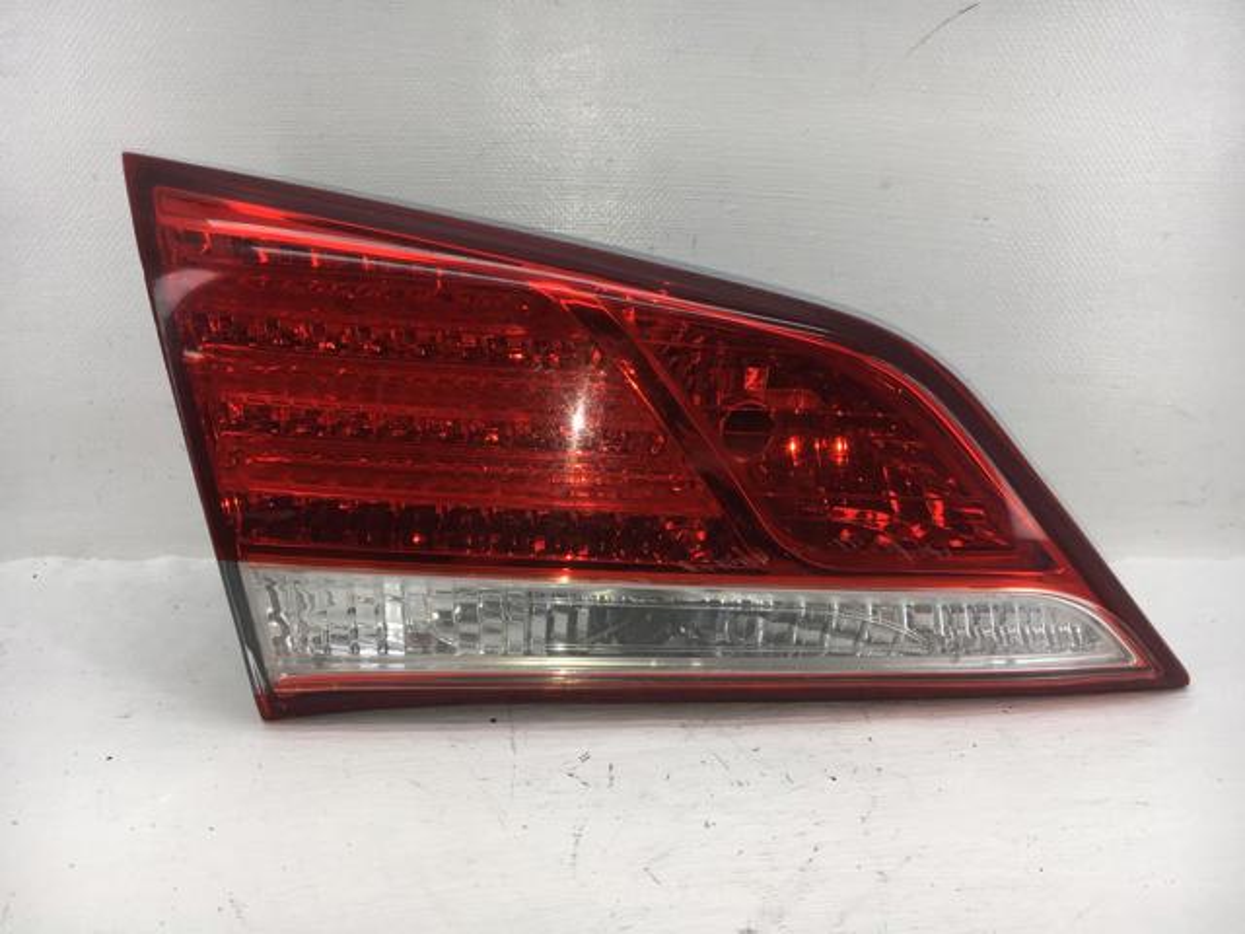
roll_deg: -0.3
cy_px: 467
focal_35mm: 29
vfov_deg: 48.2
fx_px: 1043
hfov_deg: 61.7
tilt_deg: -18.0
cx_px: 622
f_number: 2.2
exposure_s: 1/275
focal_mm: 4.15
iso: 25
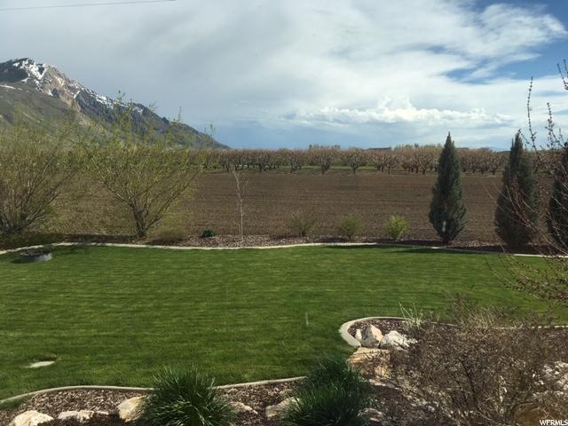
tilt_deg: -8.1
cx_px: 284
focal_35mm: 29
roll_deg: +1.7
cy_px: 213
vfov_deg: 48.2
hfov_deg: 61.7
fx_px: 476
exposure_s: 1/1570
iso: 25
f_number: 2.2
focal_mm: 4.15
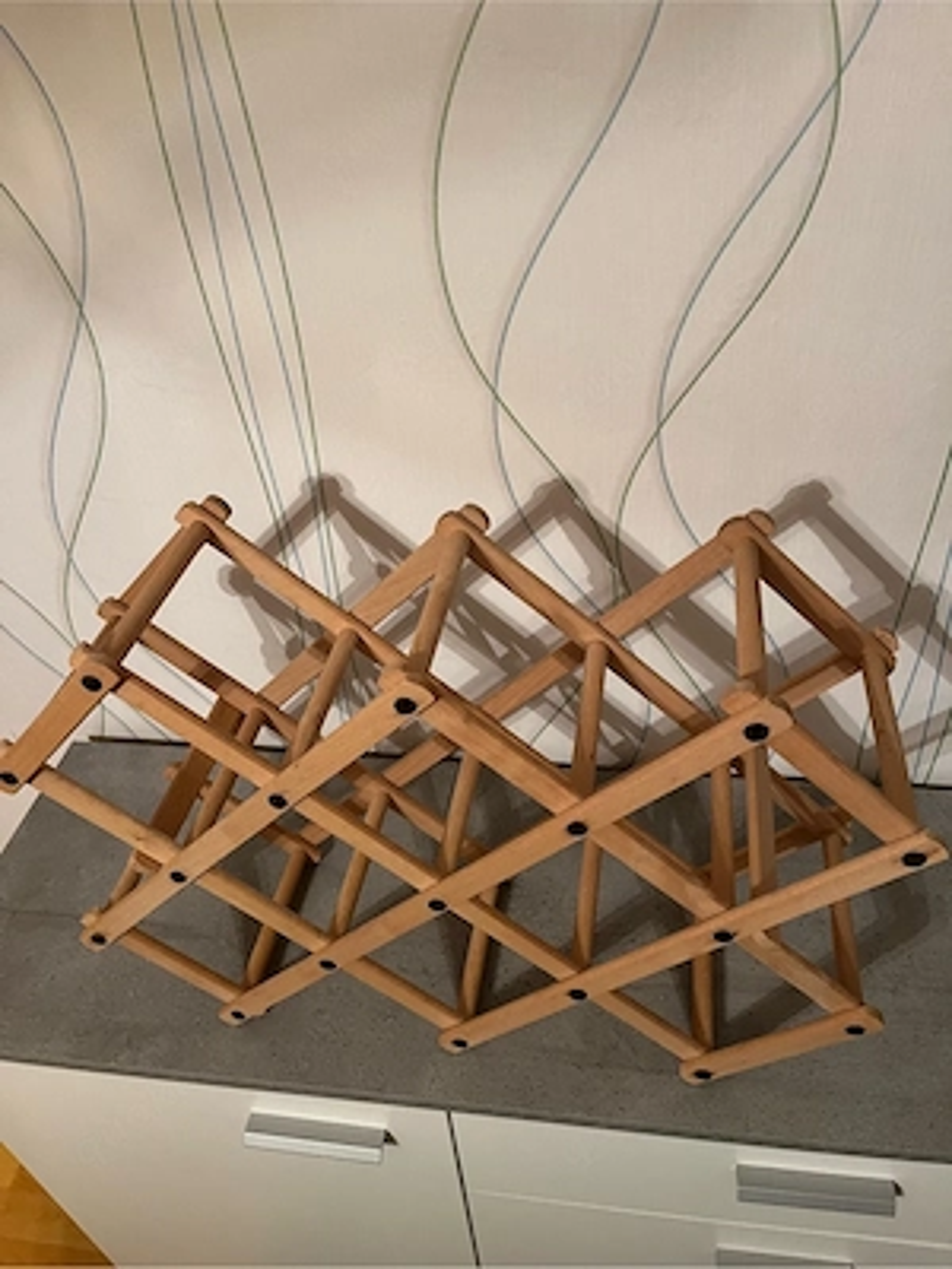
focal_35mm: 26
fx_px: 953
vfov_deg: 67.3
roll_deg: +7.4
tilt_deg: -38.4
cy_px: 634
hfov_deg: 53.1
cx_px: 476
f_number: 1.6
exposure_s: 1/50
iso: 320
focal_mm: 5.1
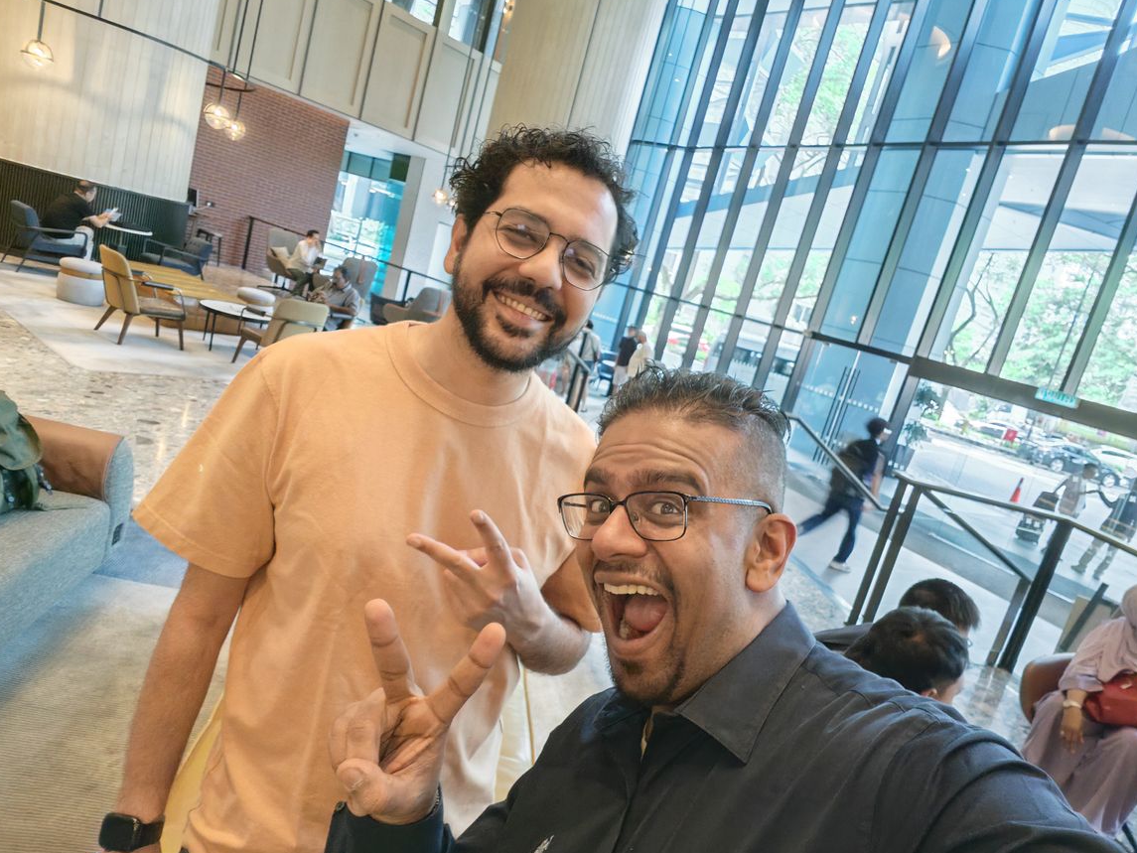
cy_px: 433
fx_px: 723
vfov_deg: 61.1
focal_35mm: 22
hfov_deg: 76.4
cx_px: 586
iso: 400
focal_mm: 3.09
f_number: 2
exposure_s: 1/25
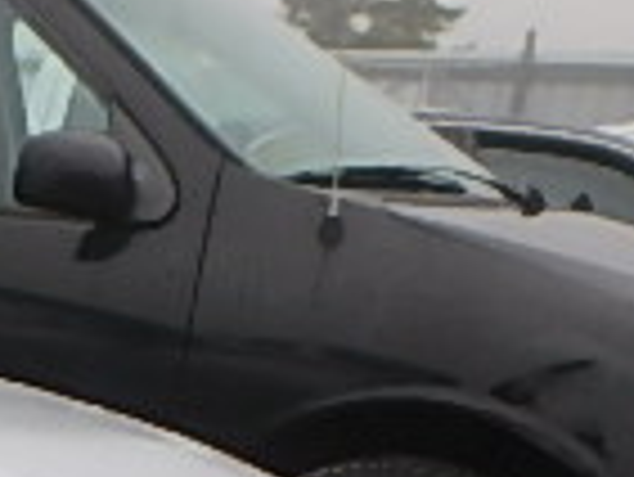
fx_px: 1741
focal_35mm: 95
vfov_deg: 13.5
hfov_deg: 17.4
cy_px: 936
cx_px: -445
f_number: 3.5
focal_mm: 3.7
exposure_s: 1/160
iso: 125
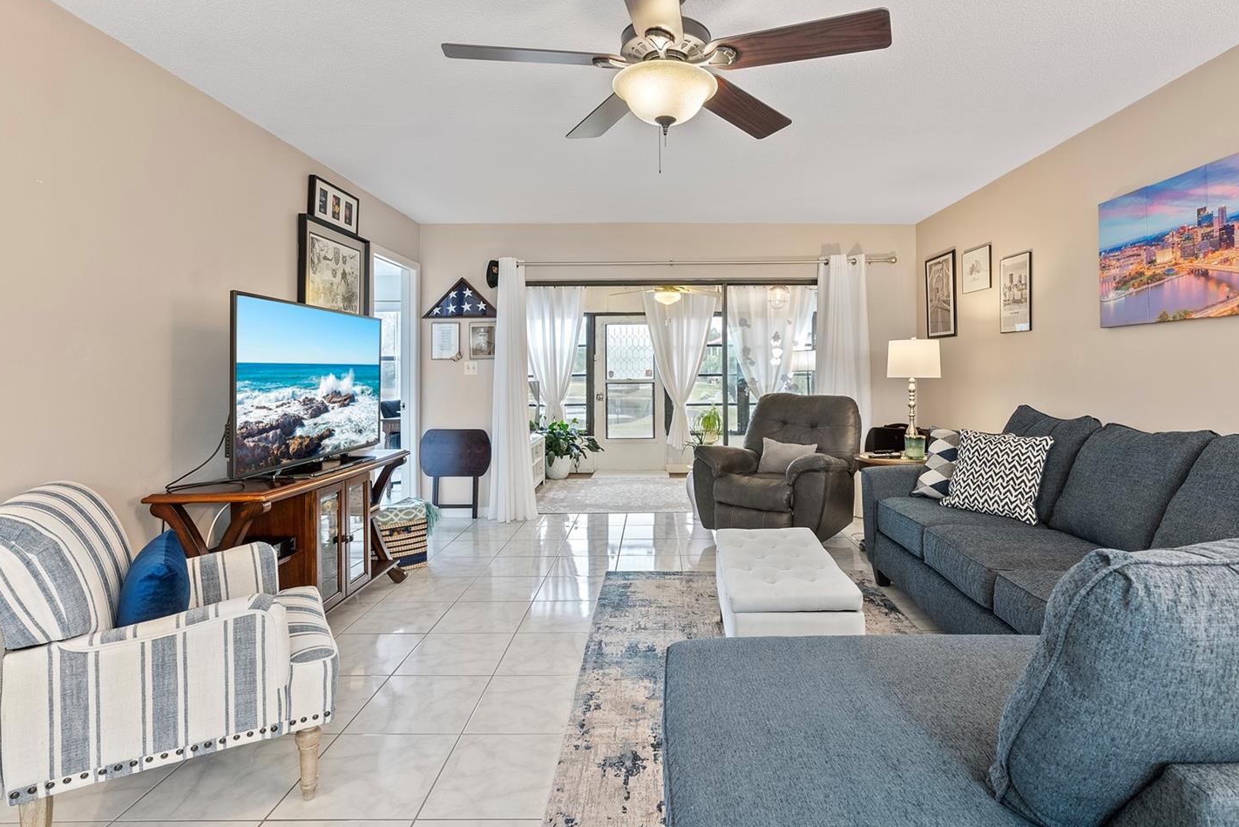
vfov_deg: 67.2
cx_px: 665
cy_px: 365
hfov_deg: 89.8
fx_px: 620
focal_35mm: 18
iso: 400
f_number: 8
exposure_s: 1/1.25
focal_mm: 16
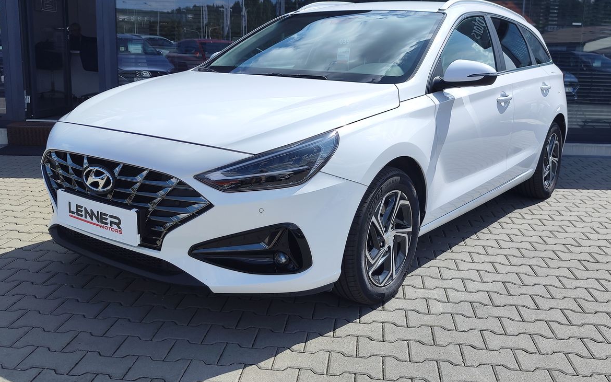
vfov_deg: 49.2
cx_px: 303
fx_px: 416
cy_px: 167
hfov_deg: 72.6
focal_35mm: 25
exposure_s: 1/1089
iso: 50
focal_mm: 7.01
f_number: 1.69
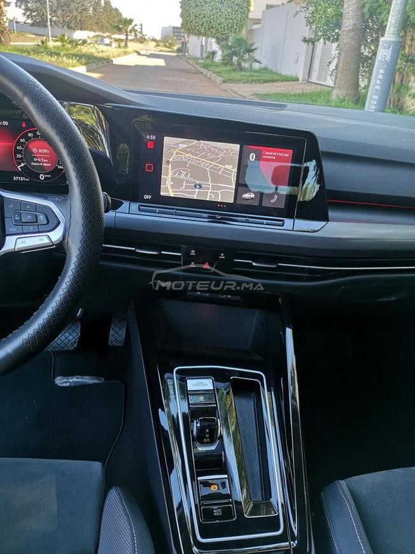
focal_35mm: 27
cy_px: 277
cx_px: 208
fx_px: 431
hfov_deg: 51.4
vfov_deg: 65.3
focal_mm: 5.58
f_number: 1.8
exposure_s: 1/115
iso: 50
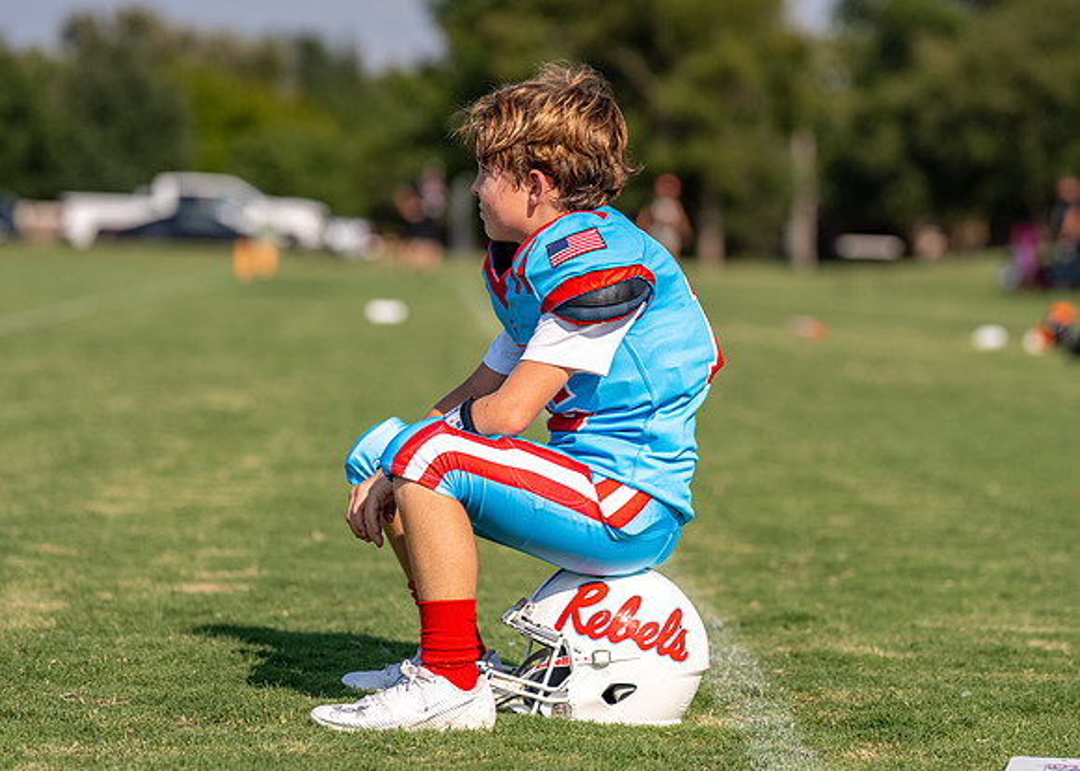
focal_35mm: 155
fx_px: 4756
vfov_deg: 9.3
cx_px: 597
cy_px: 358
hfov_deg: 13.0
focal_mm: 114
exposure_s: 1/4000
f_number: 2.8
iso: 160
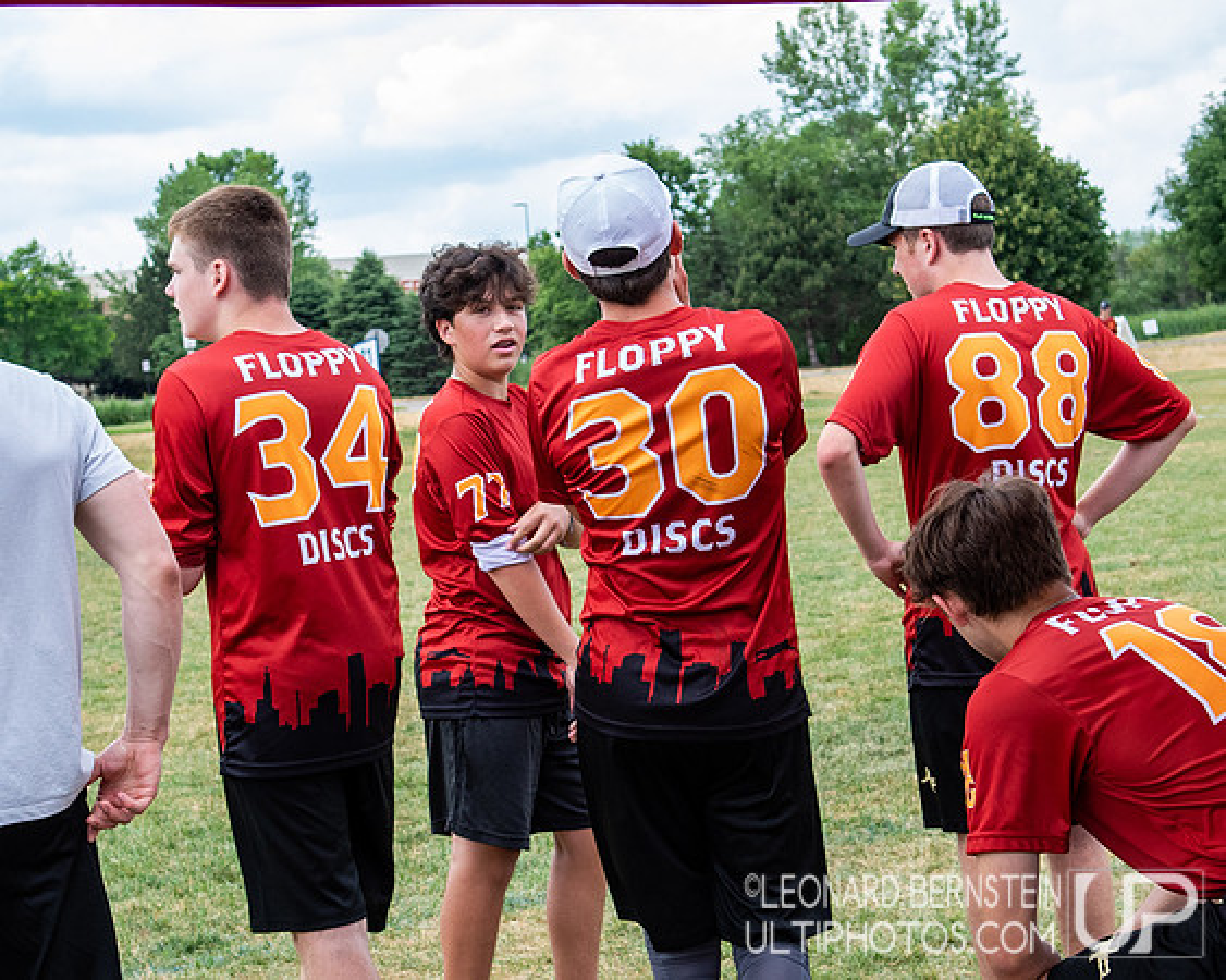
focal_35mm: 90
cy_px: 585
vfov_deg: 17.1
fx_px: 3251
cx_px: 563
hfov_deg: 21.4
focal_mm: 31
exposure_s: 1/640
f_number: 4.5
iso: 400
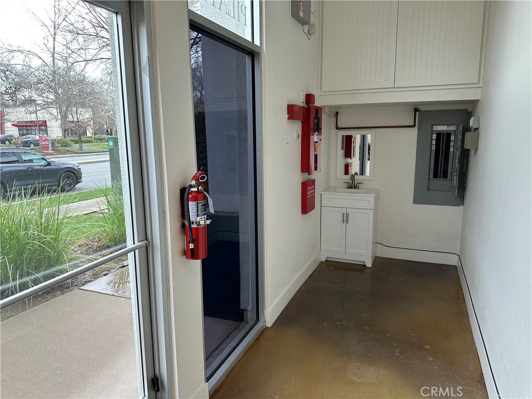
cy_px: 200
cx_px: 266
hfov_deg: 71.6
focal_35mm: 24
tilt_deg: -9.4
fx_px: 369
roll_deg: +0.0
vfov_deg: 56.8
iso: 64
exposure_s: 1/169
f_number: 1.78
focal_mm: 6.86
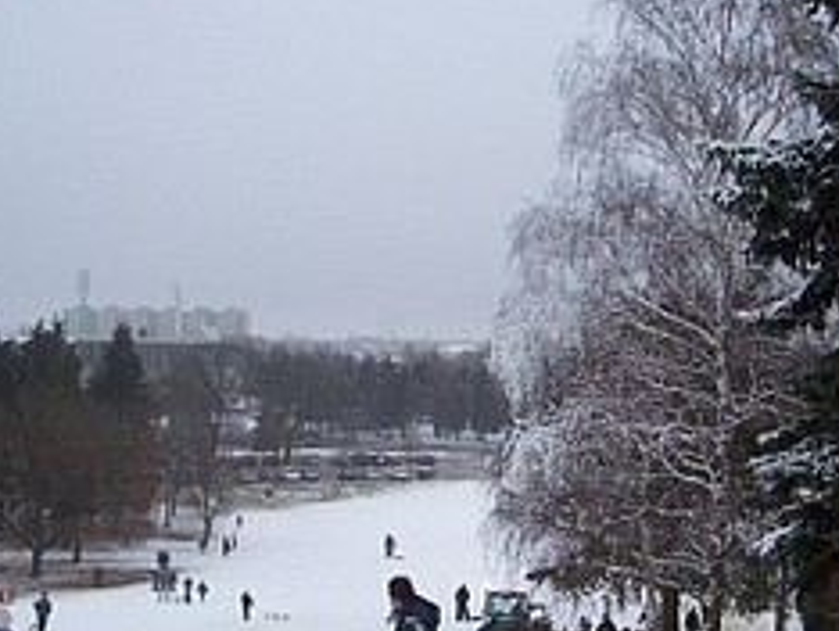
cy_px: 376
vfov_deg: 25.2
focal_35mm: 58
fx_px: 1407
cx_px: 577
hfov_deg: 32.8
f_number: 2.7
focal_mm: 5.6
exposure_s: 1/250
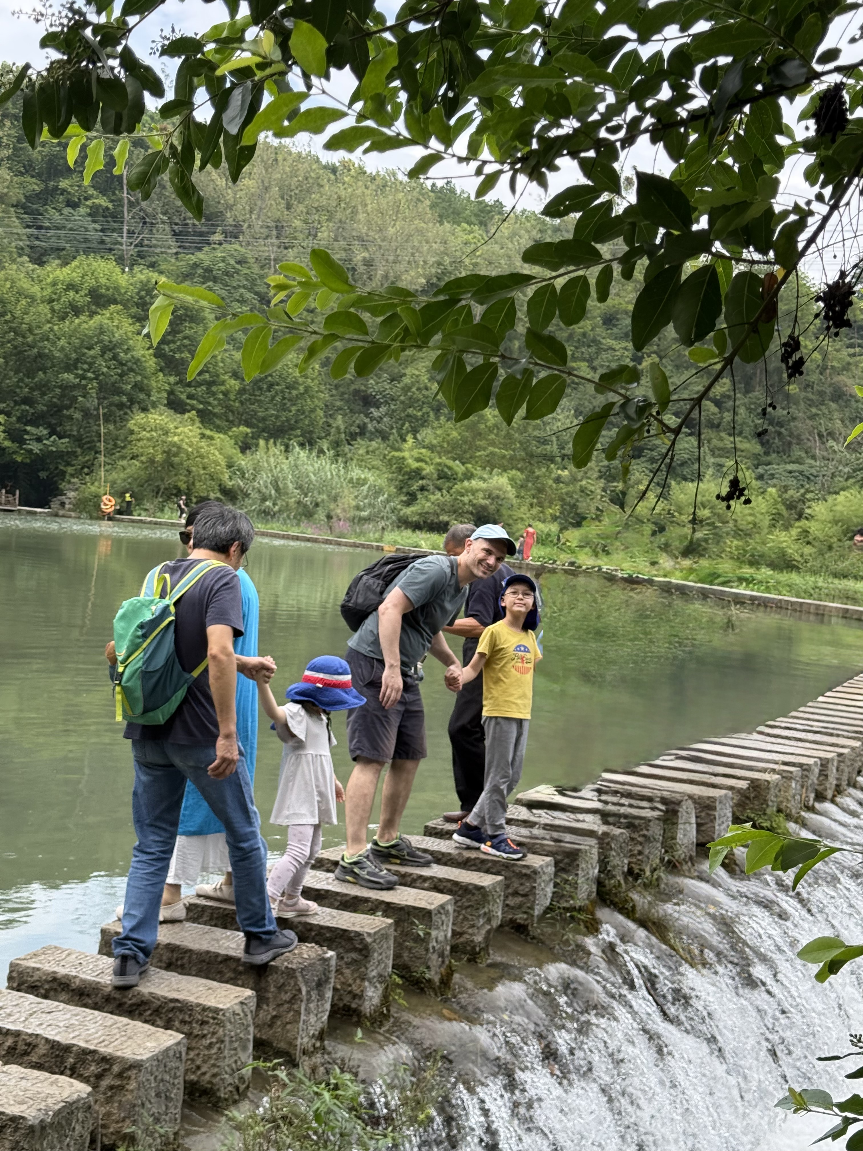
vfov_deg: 39.7
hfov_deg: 30.3
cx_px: 432
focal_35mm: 48
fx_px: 1596
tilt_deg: -1.4
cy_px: 576
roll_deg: -3.2
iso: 100
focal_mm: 6.76
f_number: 1.78
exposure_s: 1/1100
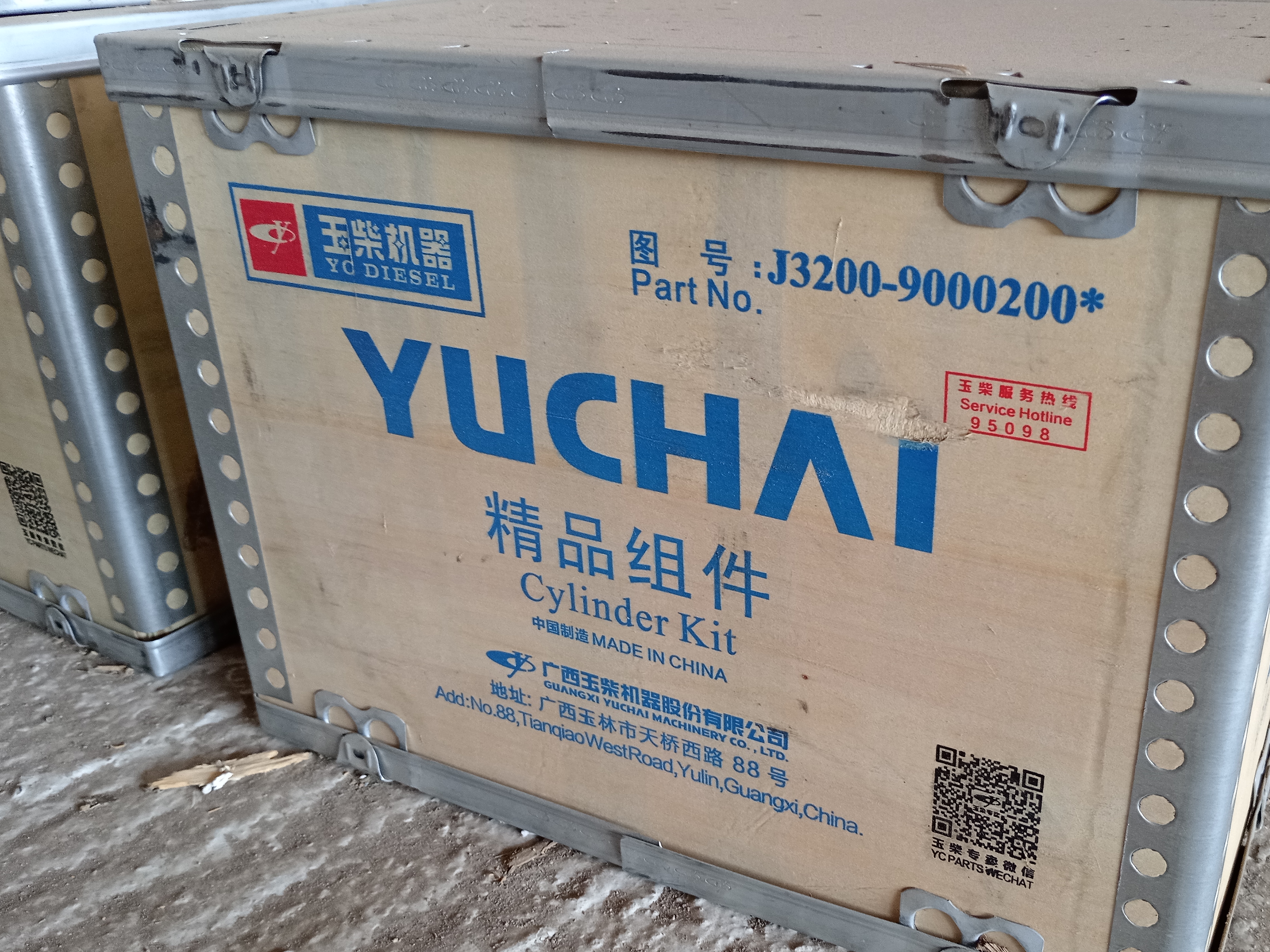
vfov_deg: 41.7
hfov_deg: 53.5
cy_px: 538
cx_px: 770
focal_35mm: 34
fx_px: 1247
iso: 683
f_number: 1.9
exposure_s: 1/50
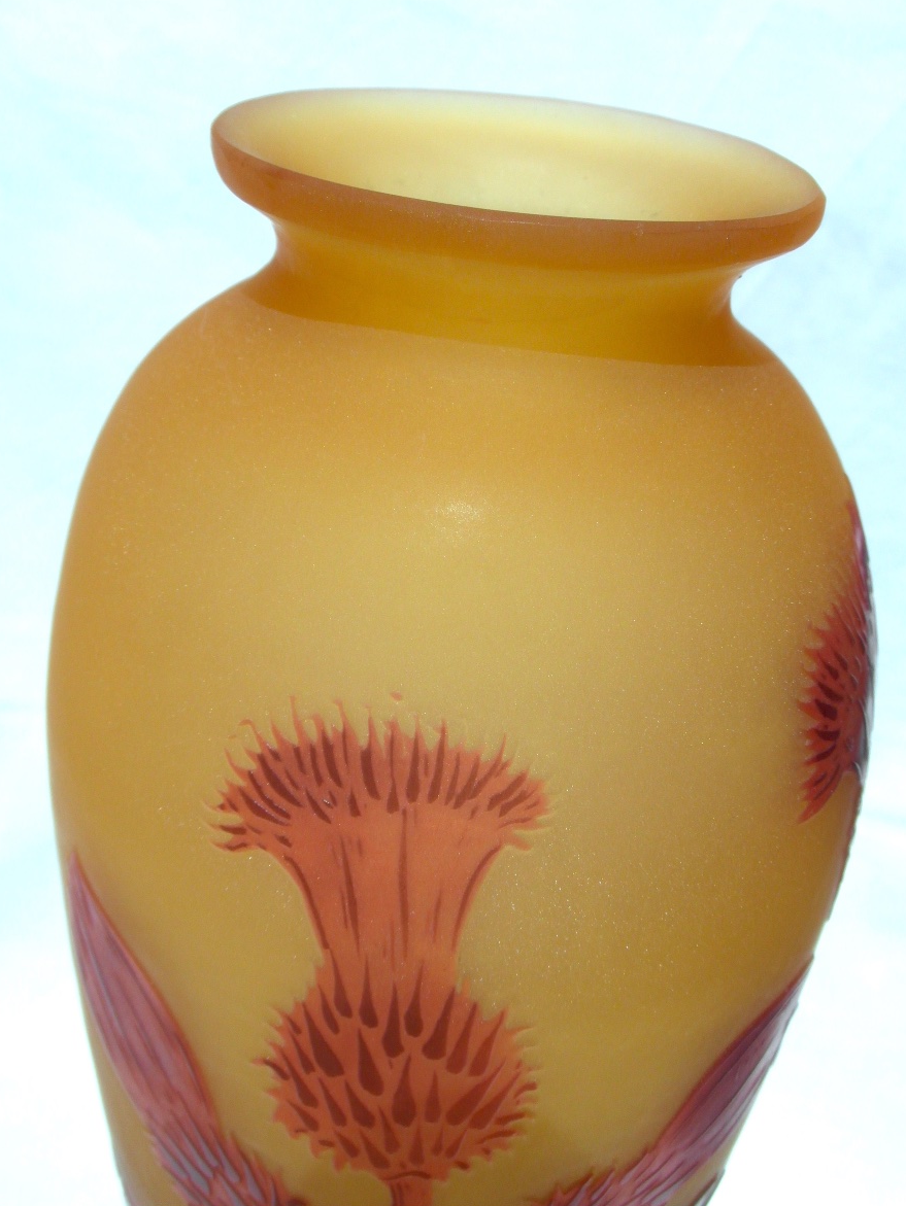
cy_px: 596
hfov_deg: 34.4
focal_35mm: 42
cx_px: 452
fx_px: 1465
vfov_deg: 44.8
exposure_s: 1/750
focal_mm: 6.8
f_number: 5.8
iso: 80
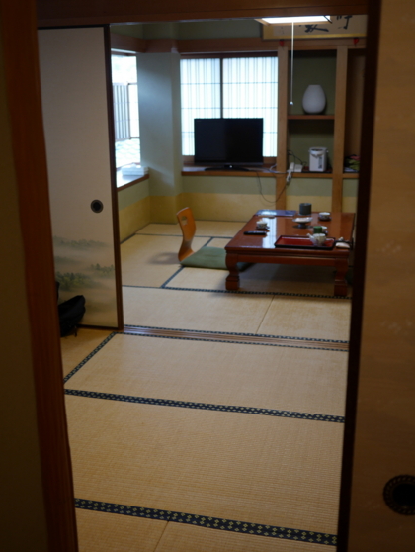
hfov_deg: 33.7
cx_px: 201
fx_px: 686
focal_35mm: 43
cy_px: 275
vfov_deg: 43.8
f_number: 1.7
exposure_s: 1/60
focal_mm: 20
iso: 320
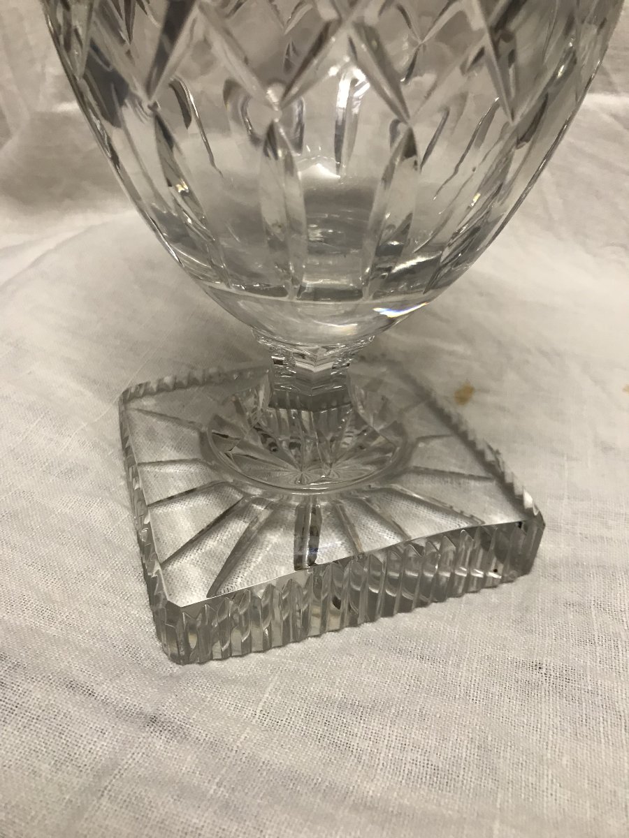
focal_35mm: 28
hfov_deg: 49.7
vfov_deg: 63.4
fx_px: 678
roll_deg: -3.5
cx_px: 314
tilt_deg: -35.0
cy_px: 419
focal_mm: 3.99
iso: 40
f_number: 1.8
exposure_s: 1/17
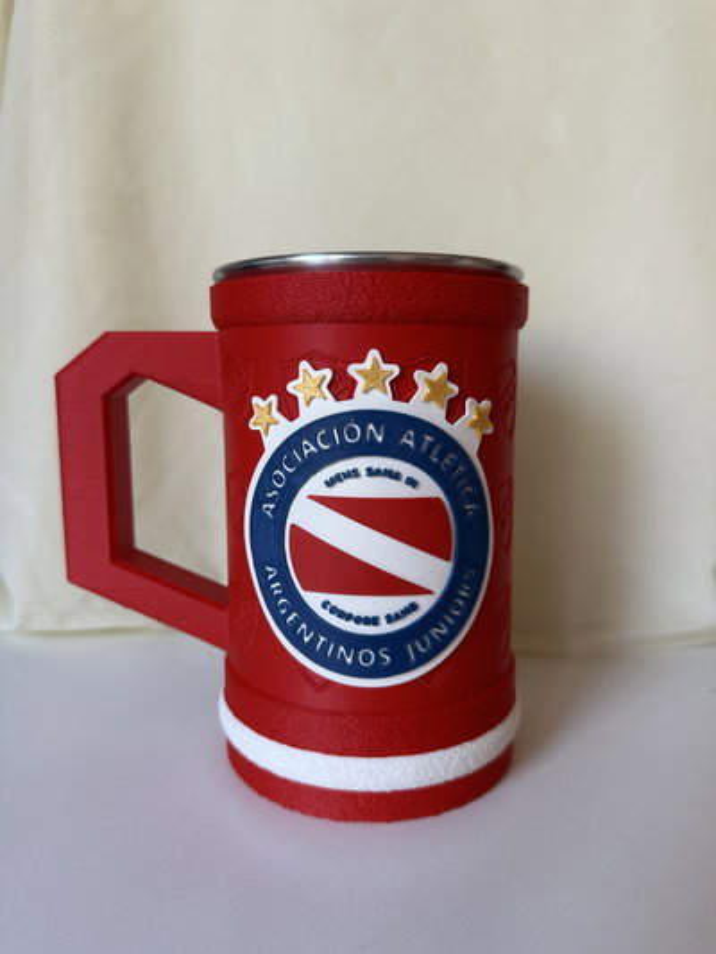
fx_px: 662
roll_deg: -0.9
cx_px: 358
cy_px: 477
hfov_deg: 56.8
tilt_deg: -7.5
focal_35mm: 24
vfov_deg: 71.6
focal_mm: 6.86
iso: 160
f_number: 1.78
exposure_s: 1/121
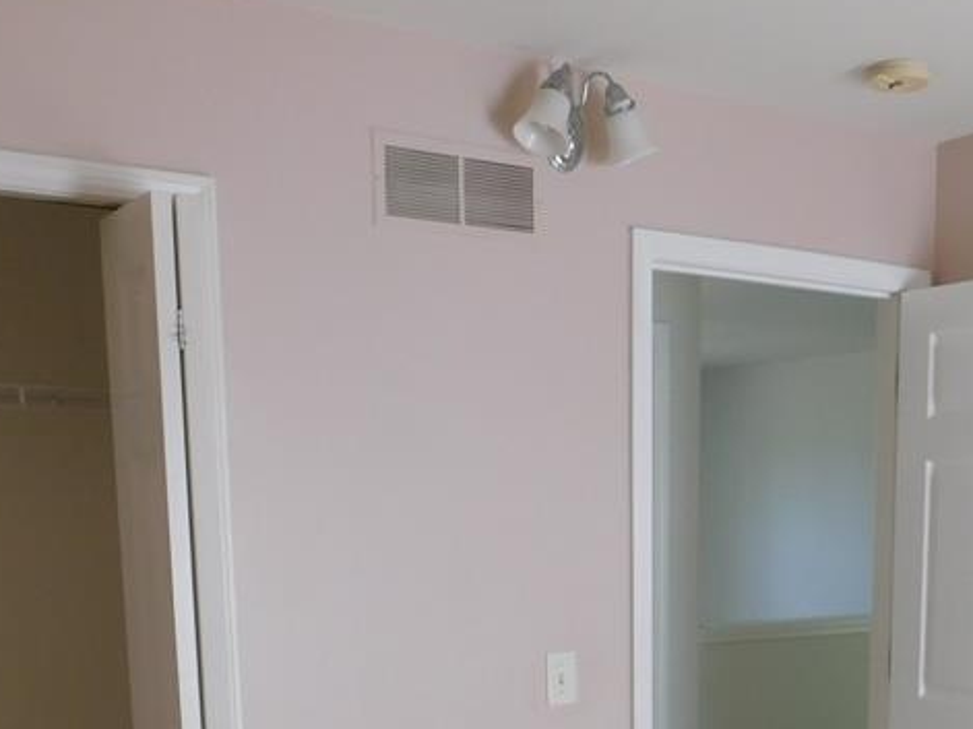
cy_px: 766
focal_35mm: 50
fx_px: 1405
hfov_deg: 37.7
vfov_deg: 27.1
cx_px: 663
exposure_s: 1/50
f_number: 3
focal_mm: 4
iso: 125
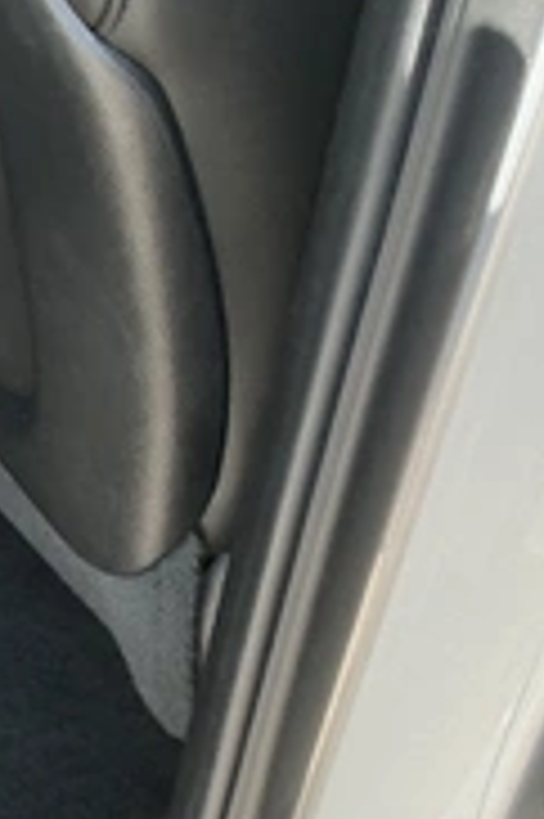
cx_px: -166
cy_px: 652
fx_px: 1453
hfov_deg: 19.5
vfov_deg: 30.7
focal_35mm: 64
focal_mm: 3
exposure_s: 1/122
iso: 40
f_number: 1.8
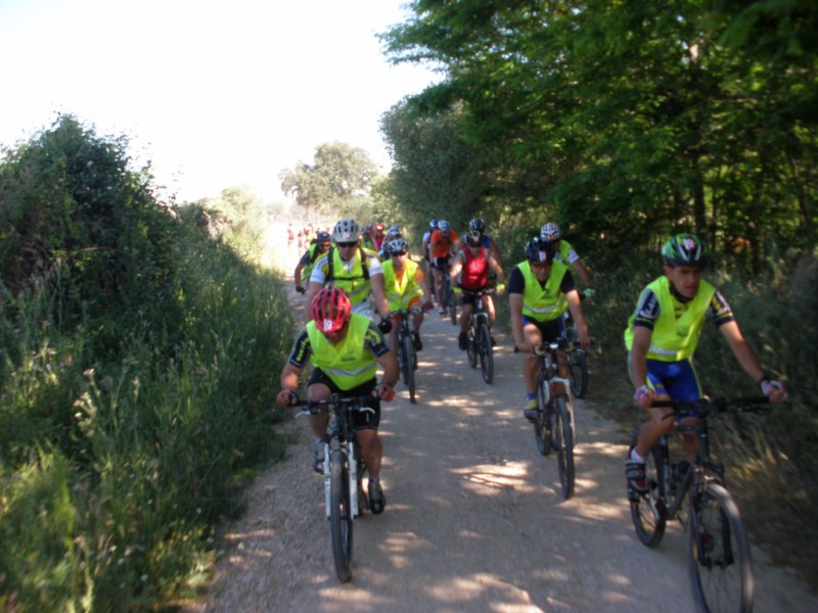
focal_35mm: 36
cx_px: 409
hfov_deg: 51.4
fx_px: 851
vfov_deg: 39.7
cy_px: 306
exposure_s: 1/125
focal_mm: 6.3
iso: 64
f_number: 3.5
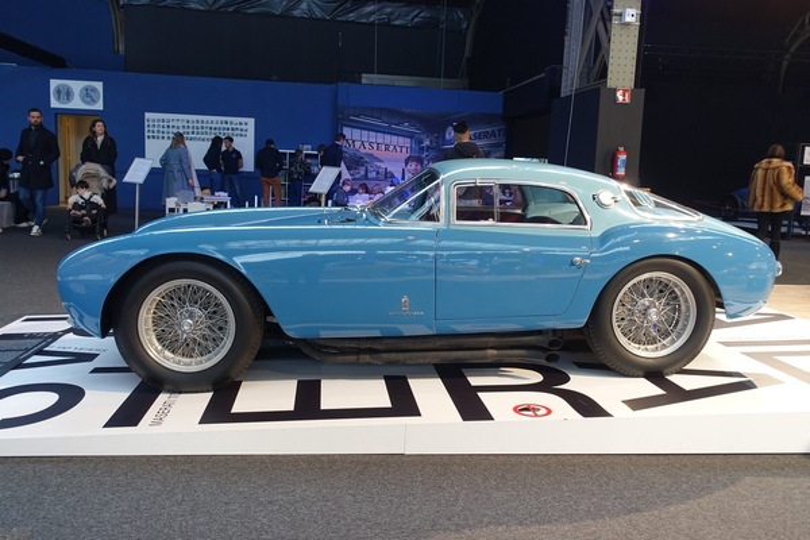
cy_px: 270
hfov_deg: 58.7
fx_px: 720
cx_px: 405
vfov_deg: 41.1
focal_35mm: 32
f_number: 2.8
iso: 250
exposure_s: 1/40
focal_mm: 11.69
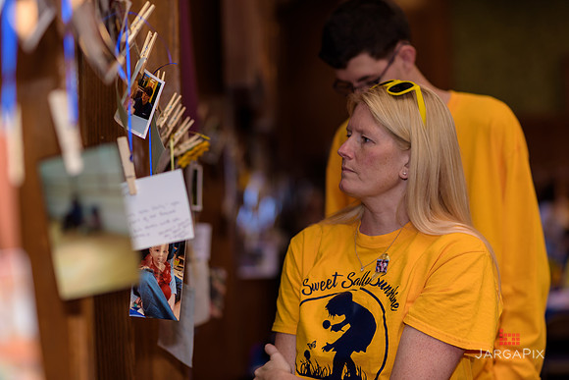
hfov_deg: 23.9
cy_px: 190
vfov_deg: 16.1
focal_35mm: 85
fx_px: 1344
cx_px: 284
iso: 160
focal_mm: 85
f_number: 2.2
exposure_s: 1/125
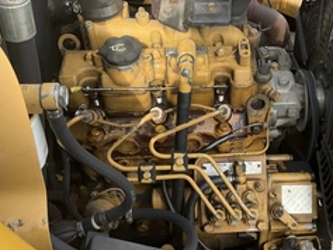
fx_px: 472
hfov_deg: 38.5
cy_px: 117
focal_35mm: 49
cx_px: 218
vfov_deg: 29.7
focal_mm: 3
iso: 25
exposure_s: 1/300
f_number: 1.8
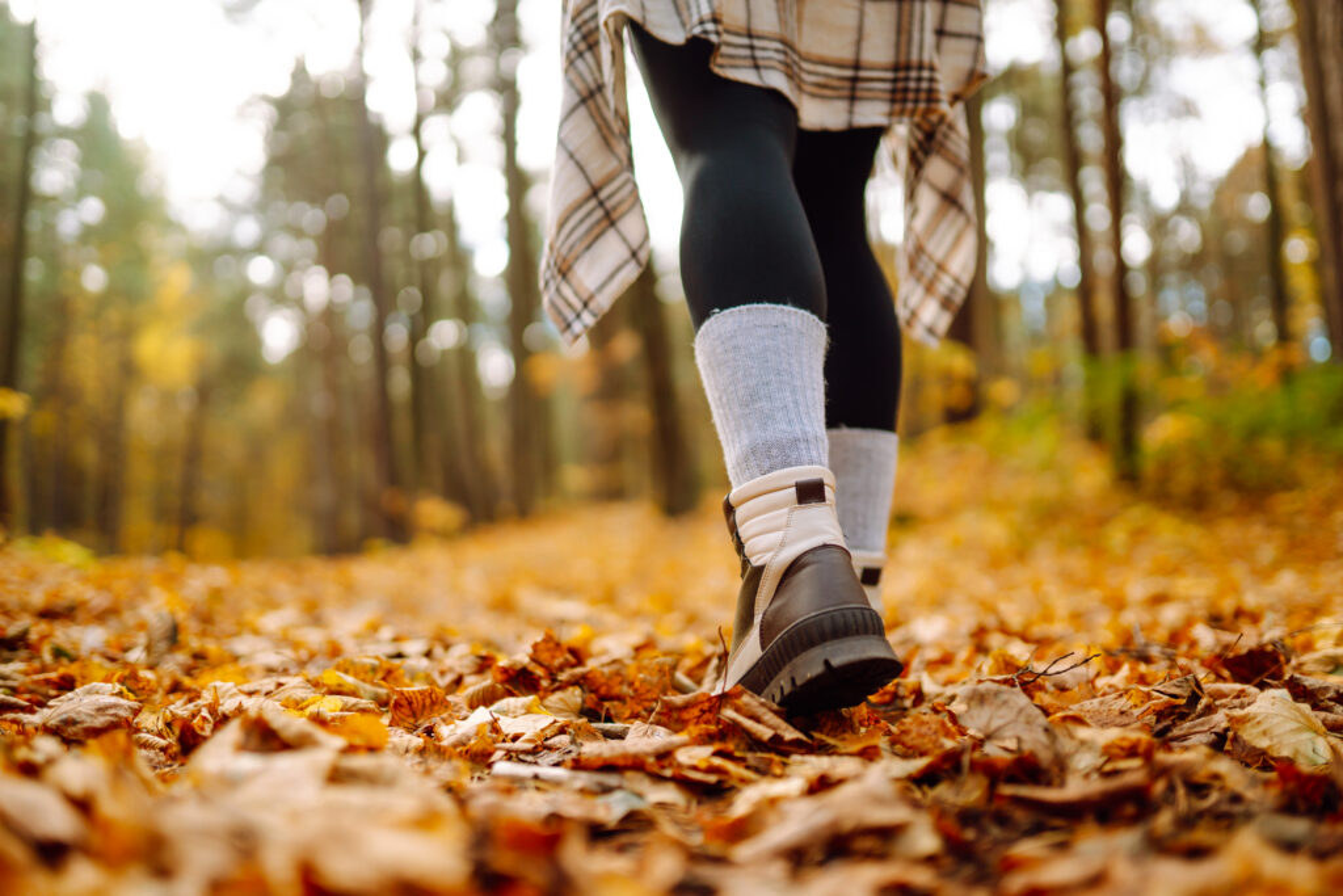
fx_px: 1306
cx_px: 672
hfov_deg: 54.4
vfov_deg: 37.9
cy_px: 448
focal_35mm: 35
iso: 200
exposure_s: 1/1250
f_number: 1.4
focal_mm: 35
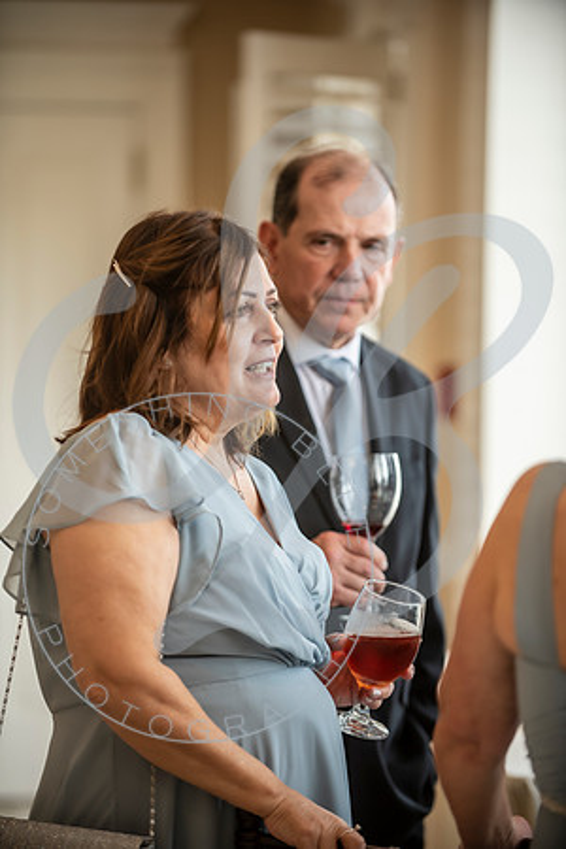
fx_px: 3301
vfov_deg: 14.7
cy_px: 424
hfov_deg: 9.8
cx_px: 283
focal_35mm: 140
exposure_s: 1/250
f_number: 2.8
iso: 500
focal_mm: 140
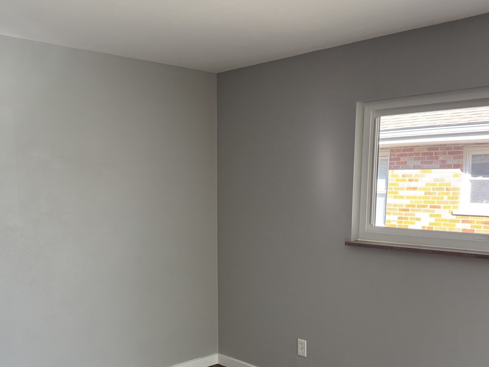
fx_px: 537
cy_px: 263
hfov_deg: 49.0
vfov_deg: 37.0
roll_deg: -0.9
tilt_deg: -8.8
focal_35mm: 38
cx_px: 249
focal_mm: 6.76
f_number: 1.78
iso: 100
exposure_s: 1/121
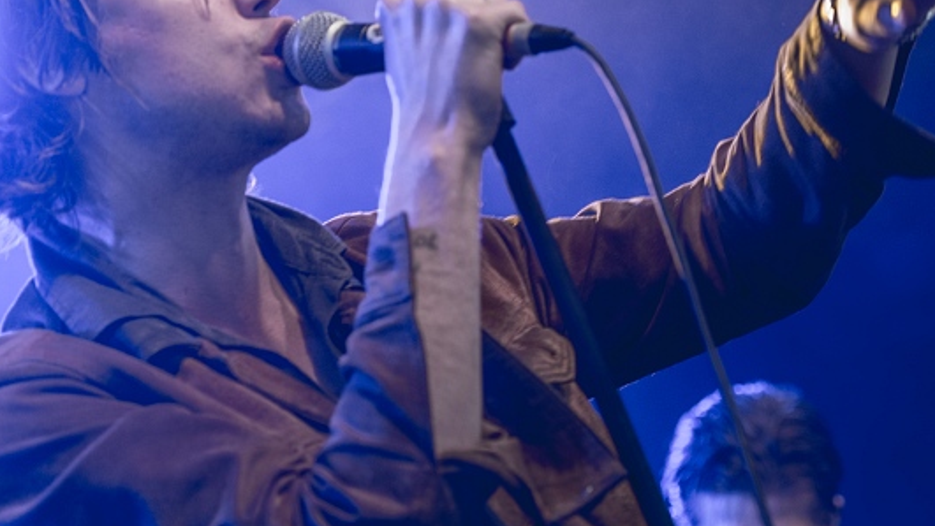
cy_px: 165
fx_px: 3695
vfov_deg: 8.1
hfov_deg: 14.4
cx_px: 525
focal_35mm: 149
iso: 400
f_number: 2.8
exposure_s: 1/100
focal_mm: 70
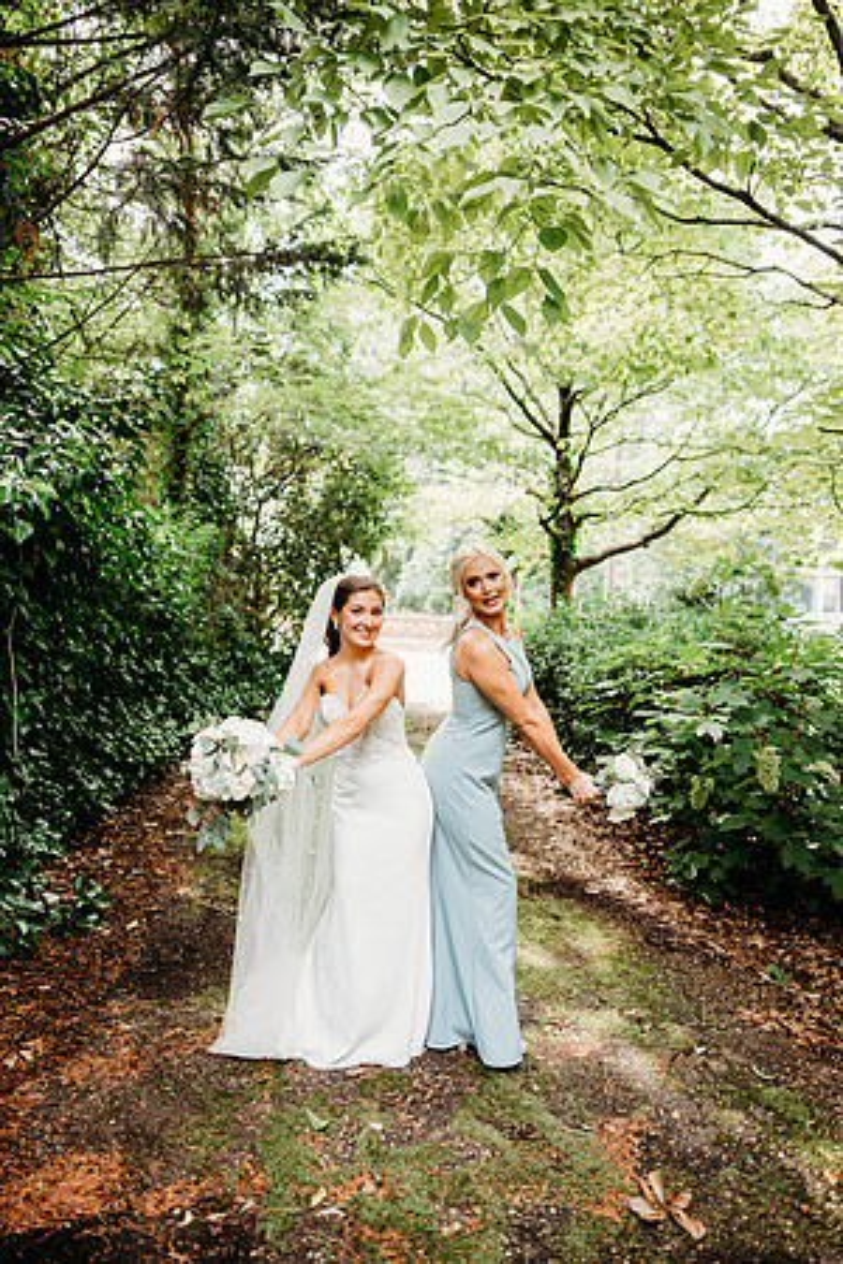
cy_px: 632
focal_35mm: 24
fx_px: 843
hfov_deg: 53.1
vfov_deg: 73.7
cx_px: 422
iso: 160
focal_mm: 24
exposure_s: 1/160
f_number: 2.5
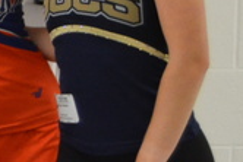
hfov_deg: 6.7
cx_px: -487
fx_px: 1871
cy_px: -17
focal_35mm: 277
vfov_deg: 5.0
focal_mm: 30
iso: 1000
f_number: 4.2
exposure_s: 1/60
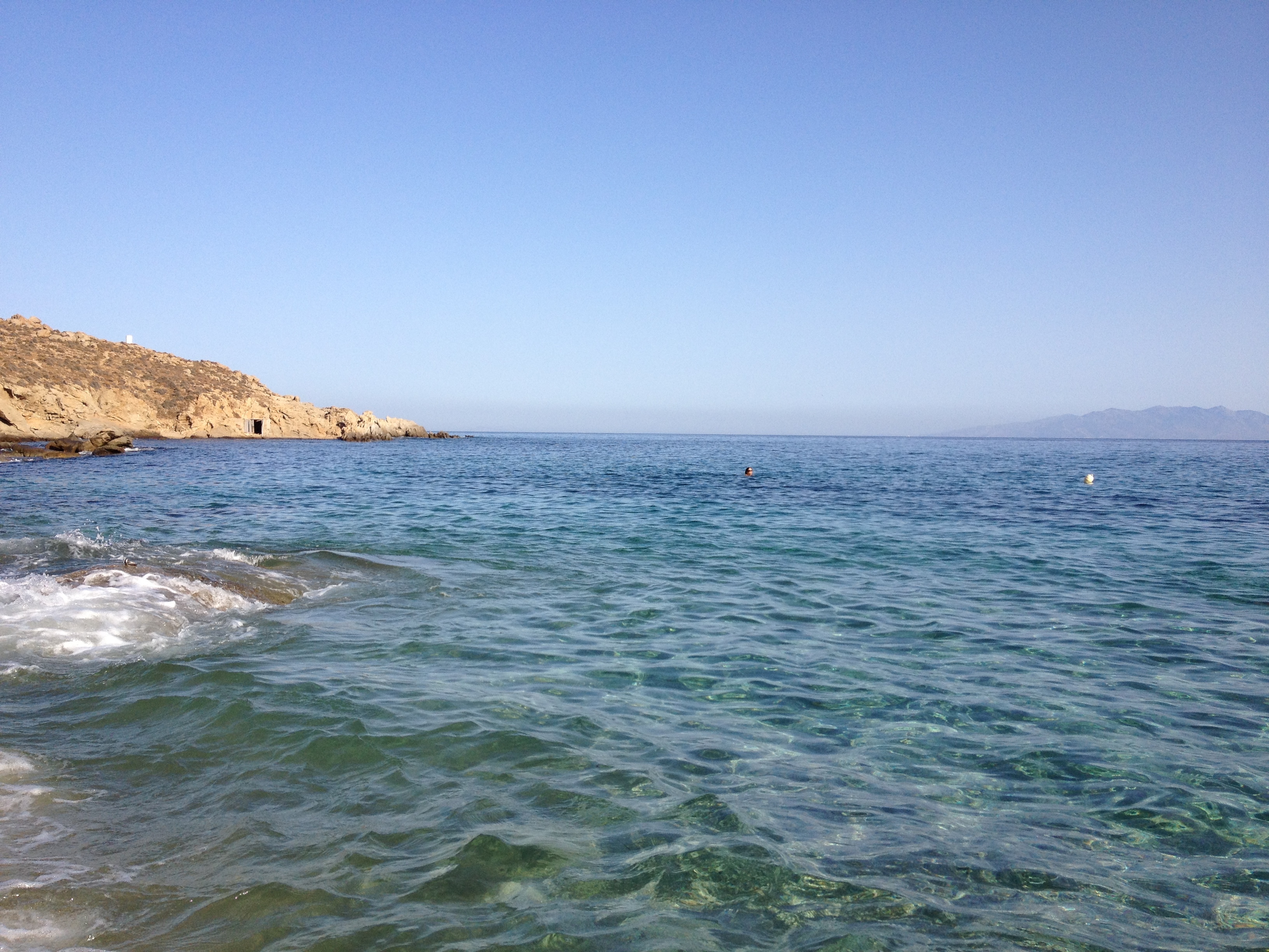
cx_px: 634
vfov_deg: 40.7
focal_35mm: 35
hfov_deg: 52.6
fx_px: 1283
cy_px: 476
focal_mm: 4.28
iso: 50
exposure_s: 1/1783
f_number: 2.4
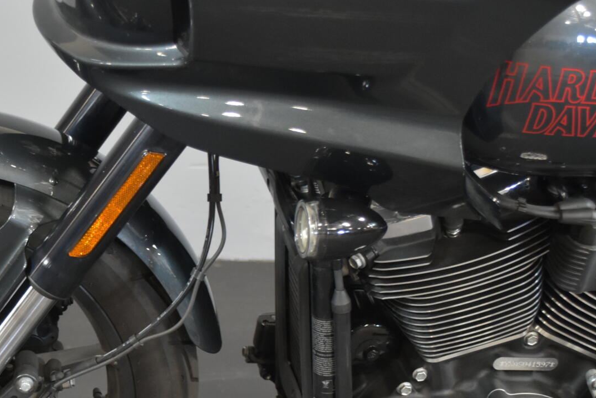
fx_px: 1391
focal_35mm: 84
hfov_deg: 23.7
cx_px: 83
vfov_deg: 16.1
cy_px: 342
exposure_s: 1/15
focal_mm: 30
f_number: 4.5
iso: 1600
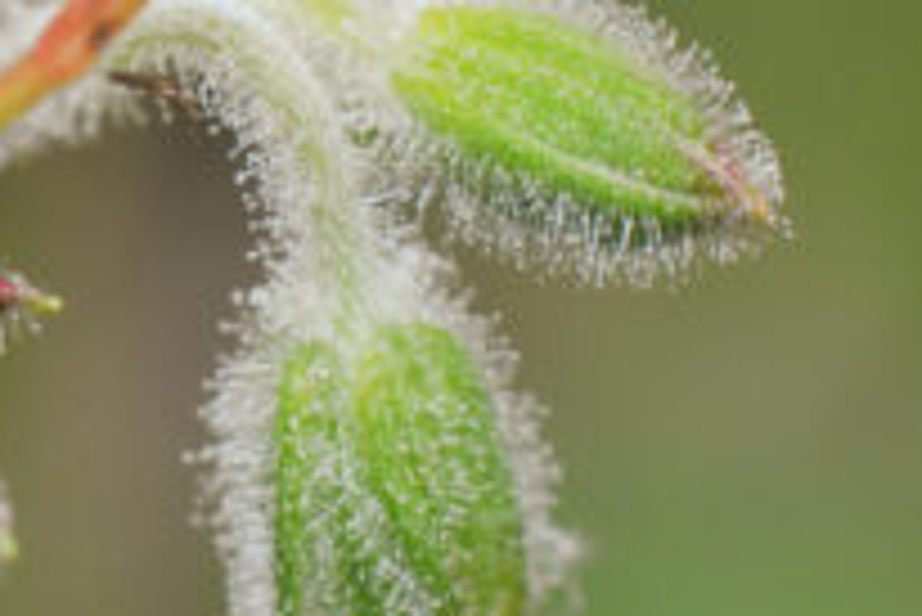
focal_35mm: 511
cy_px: 220
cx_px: 441
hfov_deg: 4.0
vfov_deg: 2.7
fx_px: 13096
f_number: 18
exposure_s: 1/125
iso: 1000
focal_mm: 150
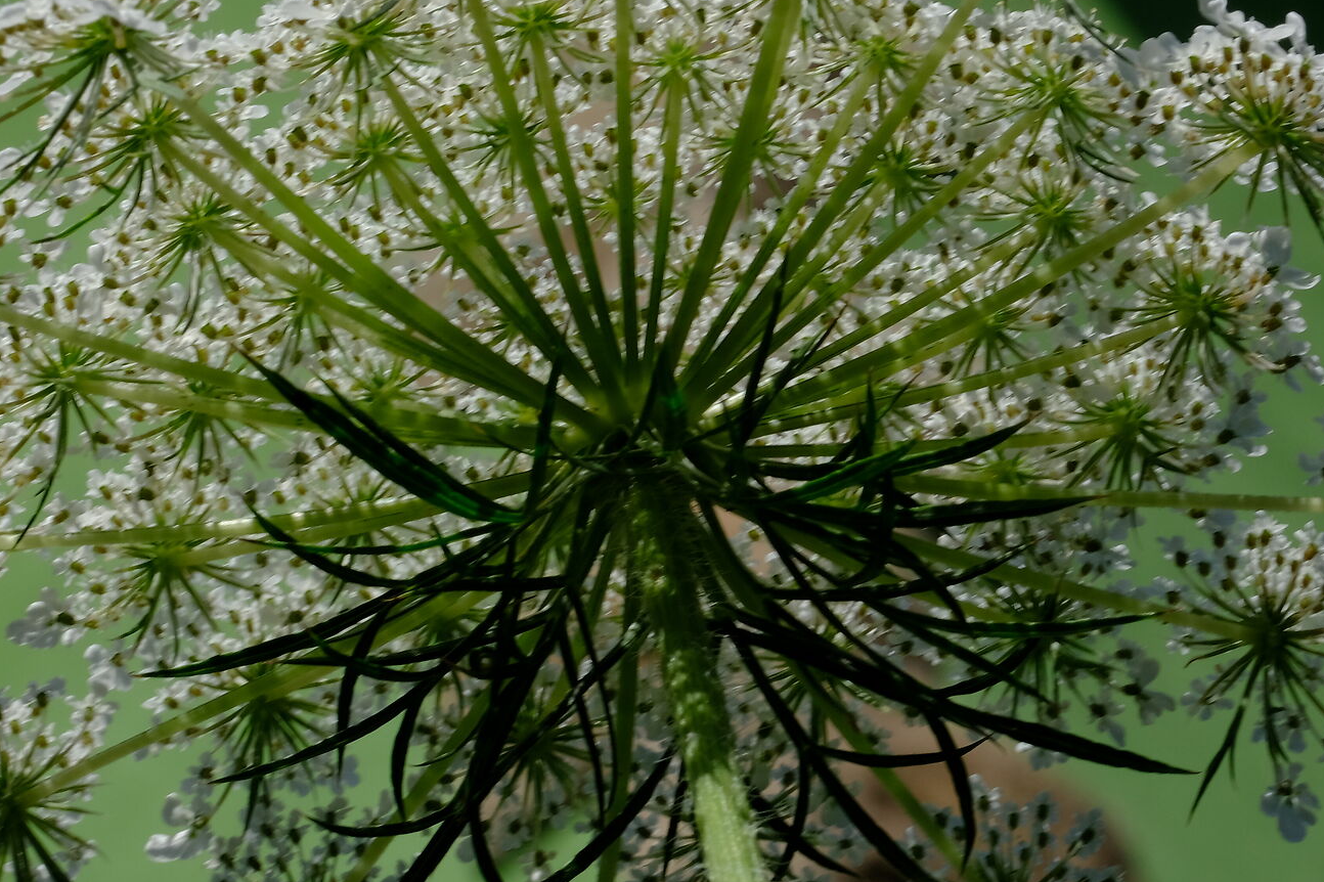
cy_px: 549
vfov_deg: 8.9
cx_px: 846
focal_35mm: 154
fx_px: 5662
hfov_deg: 13.3
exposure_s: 1/125
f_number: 20
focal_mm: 55
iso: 200
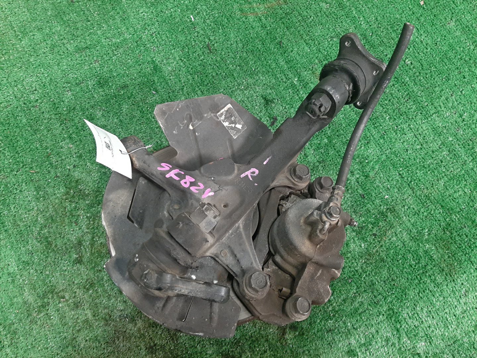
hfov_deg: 67.3
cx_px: 238
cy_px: 179
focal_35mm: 26
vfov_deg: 53.1
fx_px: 358
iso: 199
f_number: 1.7
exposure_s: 1/50
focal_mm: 3.93
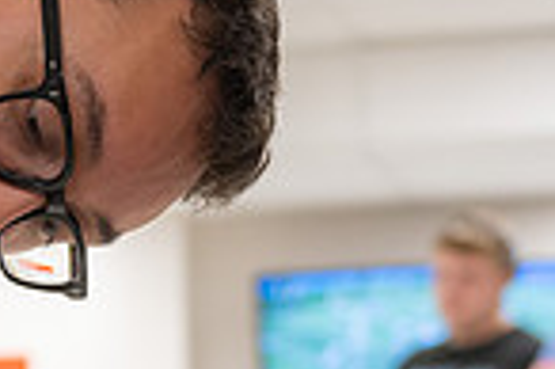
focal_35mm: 151
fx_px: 2325
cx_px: -4
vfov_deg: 8.8
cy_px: 557
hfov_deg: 13.4
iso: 800
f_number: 2.8
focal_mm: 38
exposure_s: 1/200
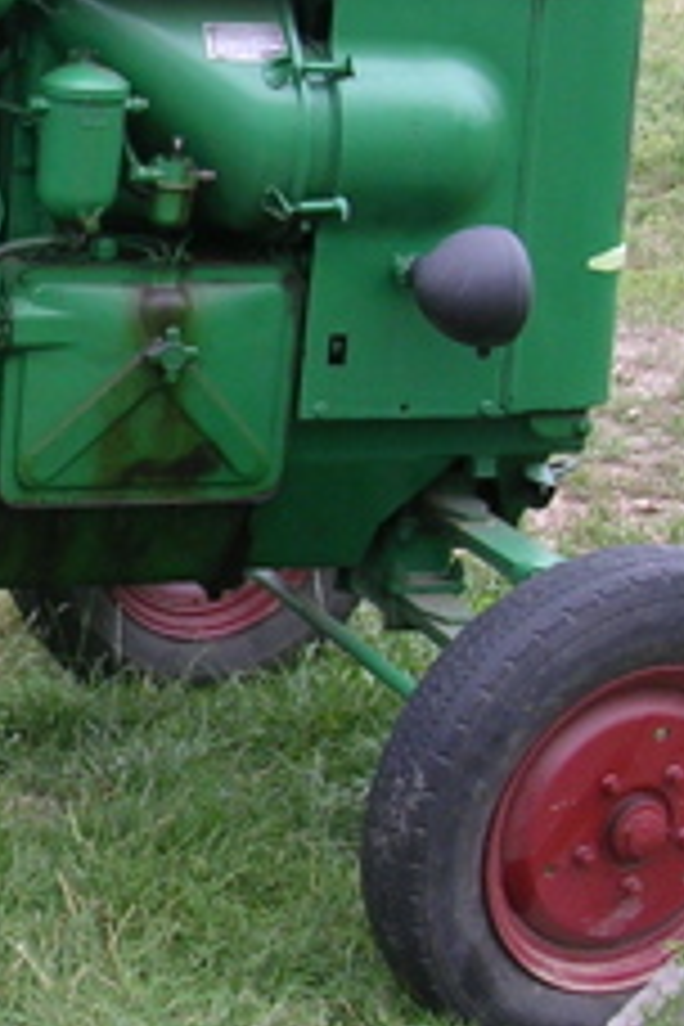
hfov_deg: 11.8
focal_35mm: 111
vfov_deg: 18.4
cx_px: -356
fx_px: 3163
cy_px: 454
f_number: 2.8
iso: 50
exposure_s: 1/71.3
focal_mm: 5.8
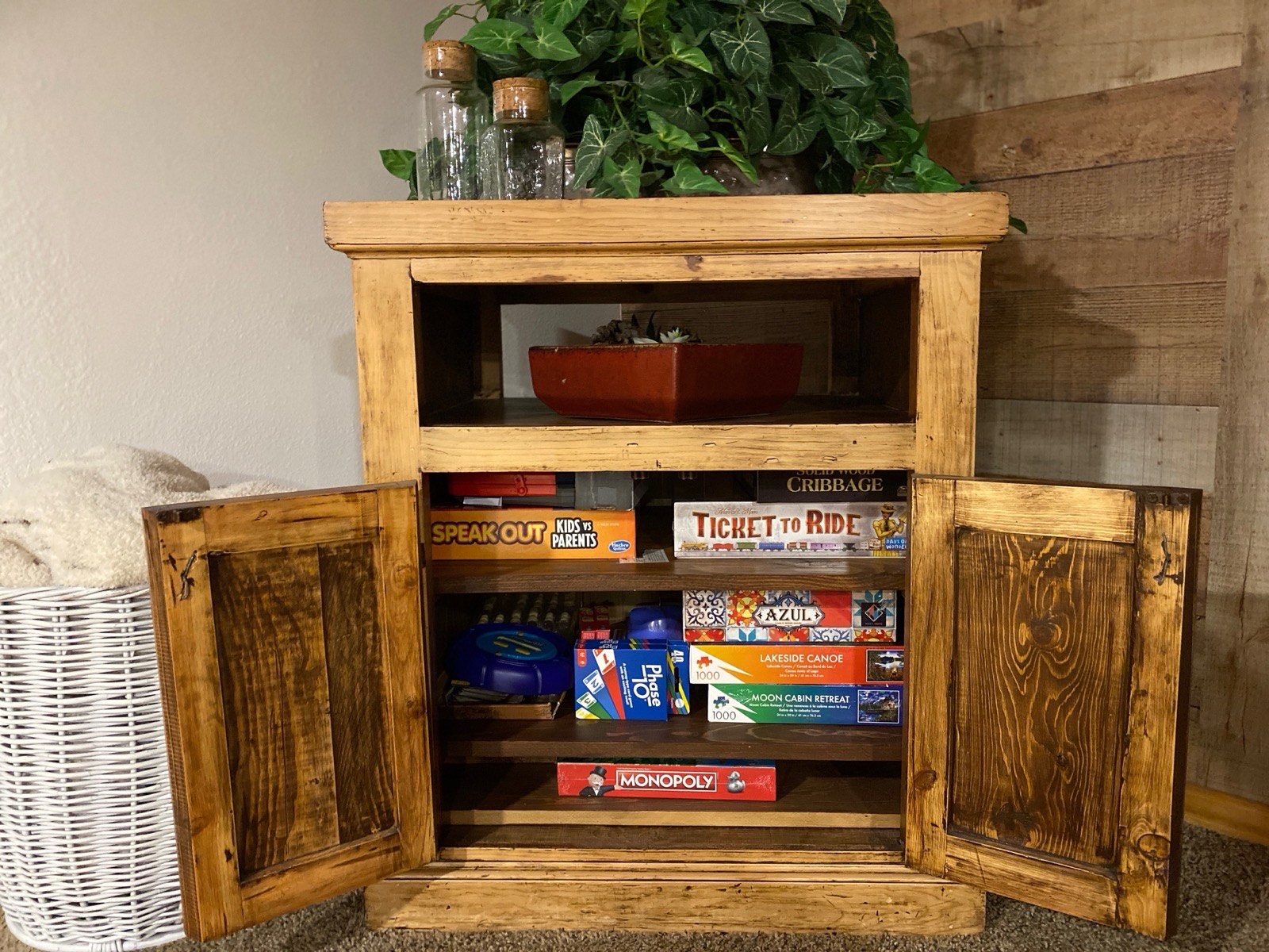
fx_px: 953
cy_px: 476
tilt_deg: -7.5
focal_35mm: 26
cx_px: 634
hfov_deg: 67.3
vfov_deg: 53.1
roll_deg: +0.9
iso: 640
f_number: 1.8
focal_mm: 4.25
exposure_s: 1/30
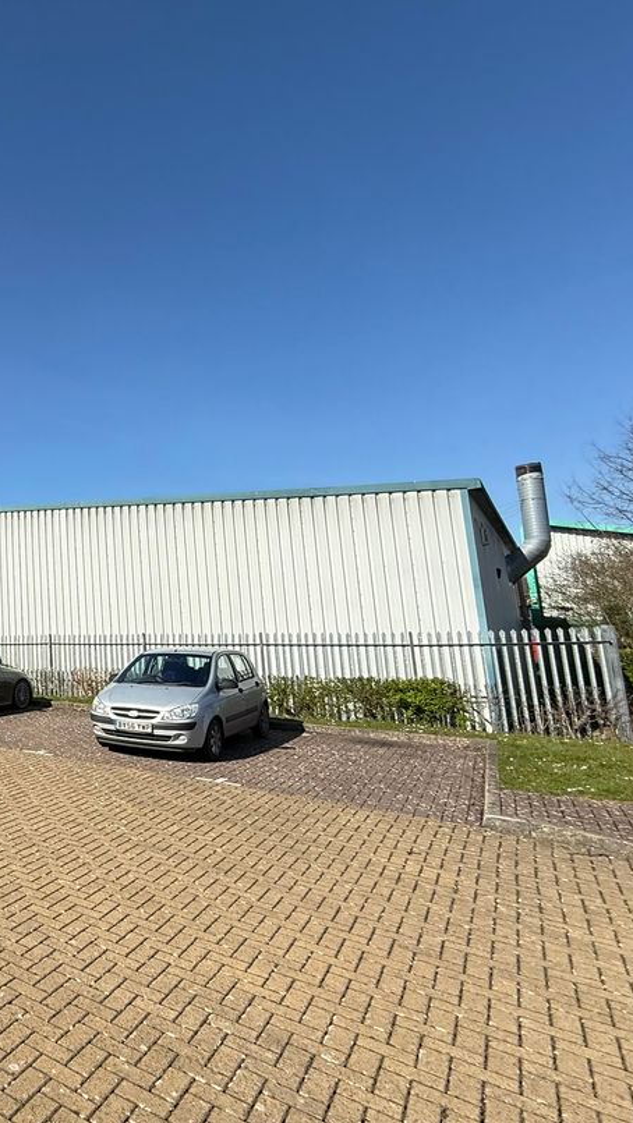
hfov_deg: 40.2
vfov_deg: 83.8
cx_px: -105
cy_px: 555
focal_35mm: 21
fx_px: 626
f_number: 2.2
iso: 64
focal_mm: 2.22
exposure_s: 1/1431
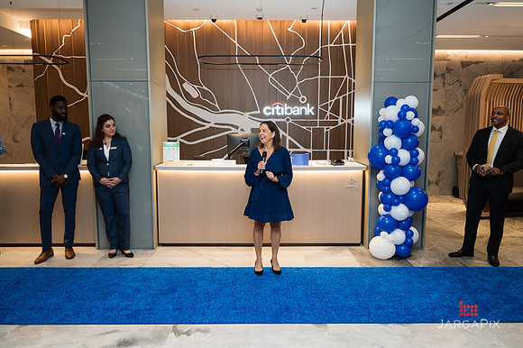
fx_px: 378
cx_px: 262
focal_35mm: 26
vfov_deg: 49.4
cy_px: 174
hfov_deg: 69.4
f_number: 3.2
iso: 400
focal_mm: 25.5
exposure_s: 1/160
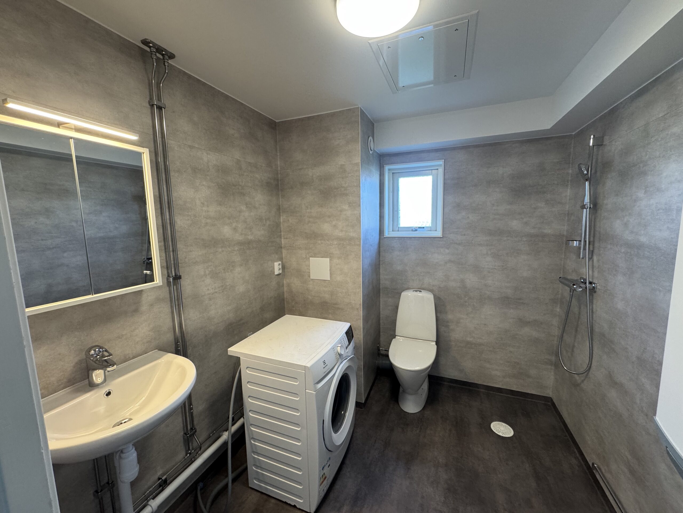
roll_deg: +1.4
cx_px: 342
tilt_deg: -7.5
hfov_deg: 102.1
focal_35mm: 14
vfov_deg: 85.7
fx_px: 276
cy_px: 256
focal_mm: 2.22
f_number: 2.2
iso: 200
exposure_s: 1/100
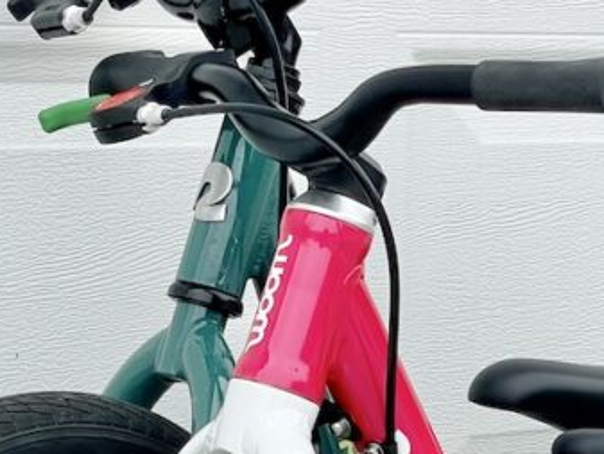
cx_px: 475
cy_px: 454
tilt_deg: -9.6
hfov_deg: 12.5
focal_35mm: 158
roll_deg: -1.3
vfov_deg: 9.3
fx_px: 2758
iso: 25
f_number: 2
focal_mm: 6
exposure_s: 1/922
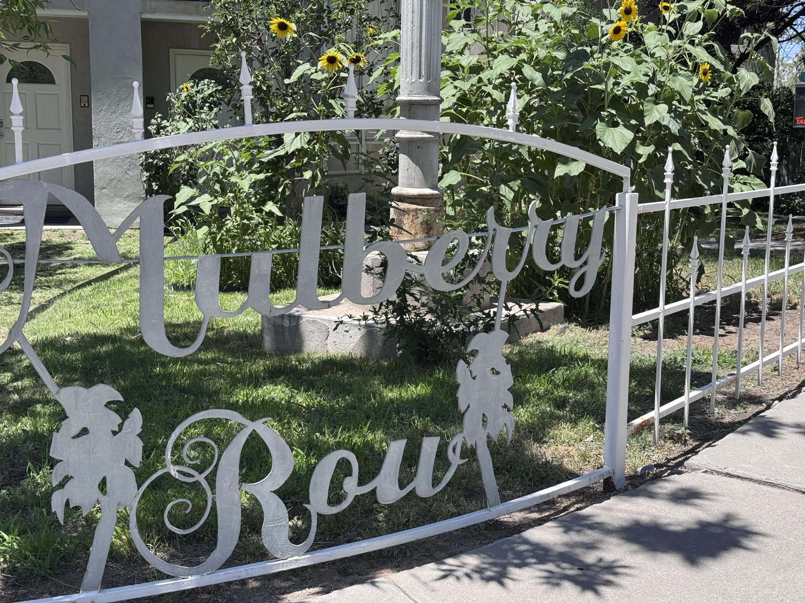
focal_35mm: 48
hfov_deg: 39.7
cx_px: 402
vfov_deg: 30.3
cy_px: 302
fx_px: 1116
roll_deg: -2.2
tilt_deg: -10.3
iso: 64
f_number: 1.78
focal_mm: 6.76
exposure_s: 1/2179
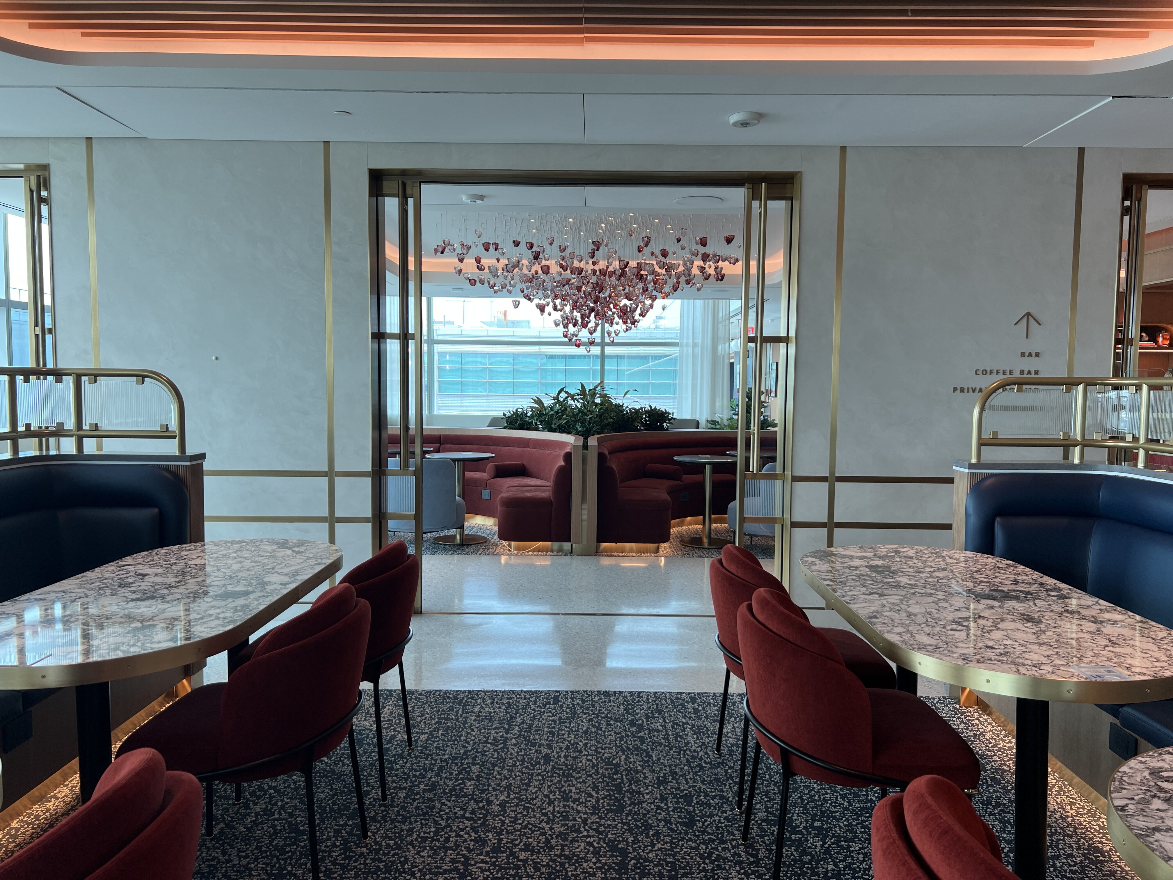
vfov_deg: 53.1
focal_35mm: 26
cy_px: 440
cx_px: 586
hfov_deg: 67.3
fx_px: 881
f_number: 1.5
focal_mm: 5.7
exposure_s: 1/130
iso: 32
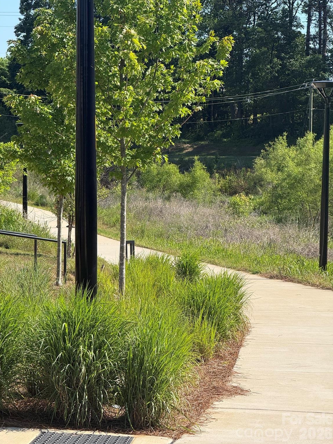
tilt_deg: -2.4
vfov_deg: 16.3
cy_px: 221
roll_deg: -0.8
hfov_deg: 12.2
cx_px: 166
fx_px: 1552
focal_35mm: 121
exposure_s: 1/914
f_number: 2.8
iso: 50
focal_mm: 15.66
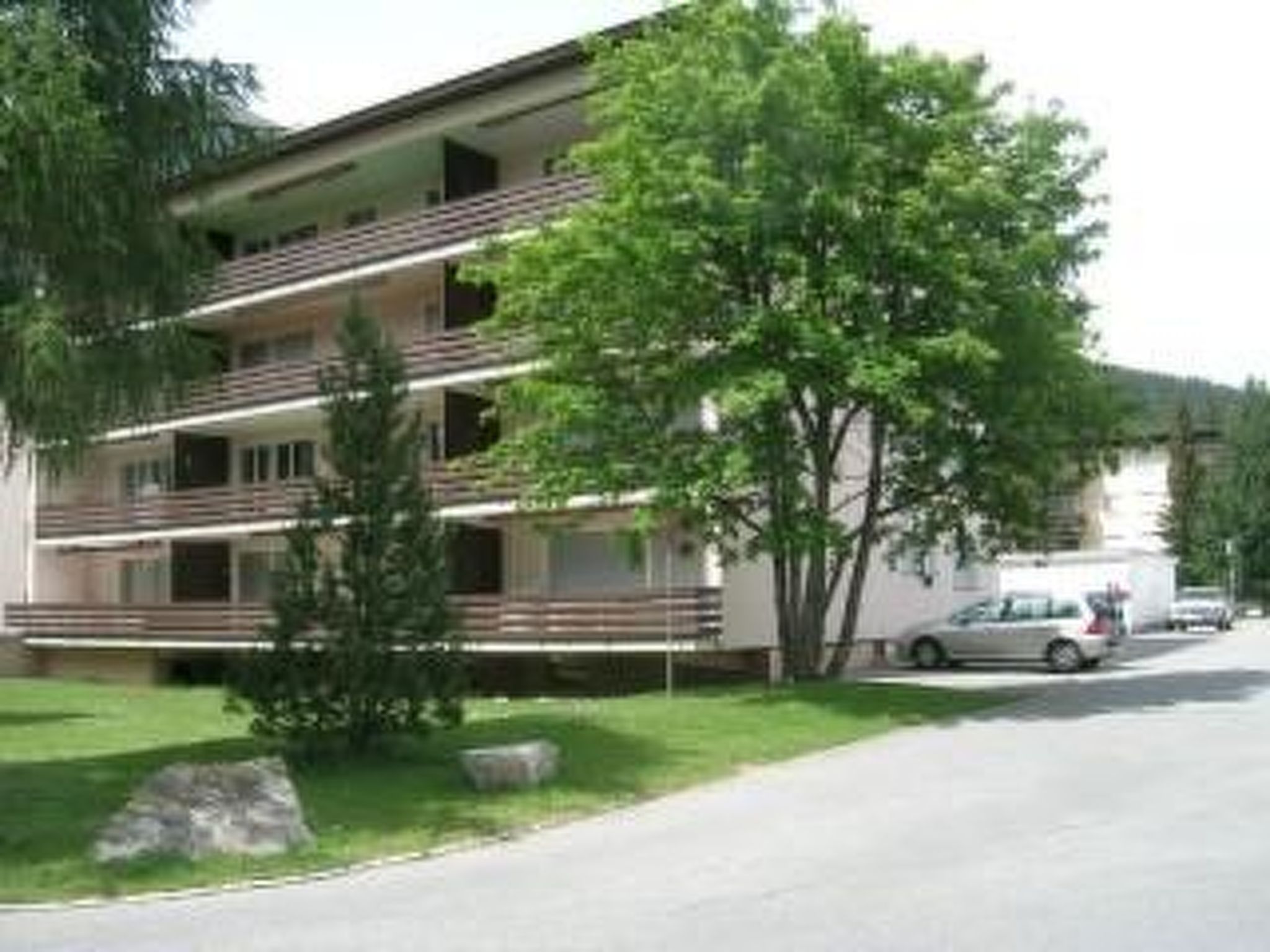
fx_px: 1284
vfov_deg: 40.7
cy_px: 476
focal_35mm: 35
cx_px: 635
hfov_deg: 52.6
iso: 50
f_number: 4.8
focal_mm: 5.4
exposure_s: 1/237
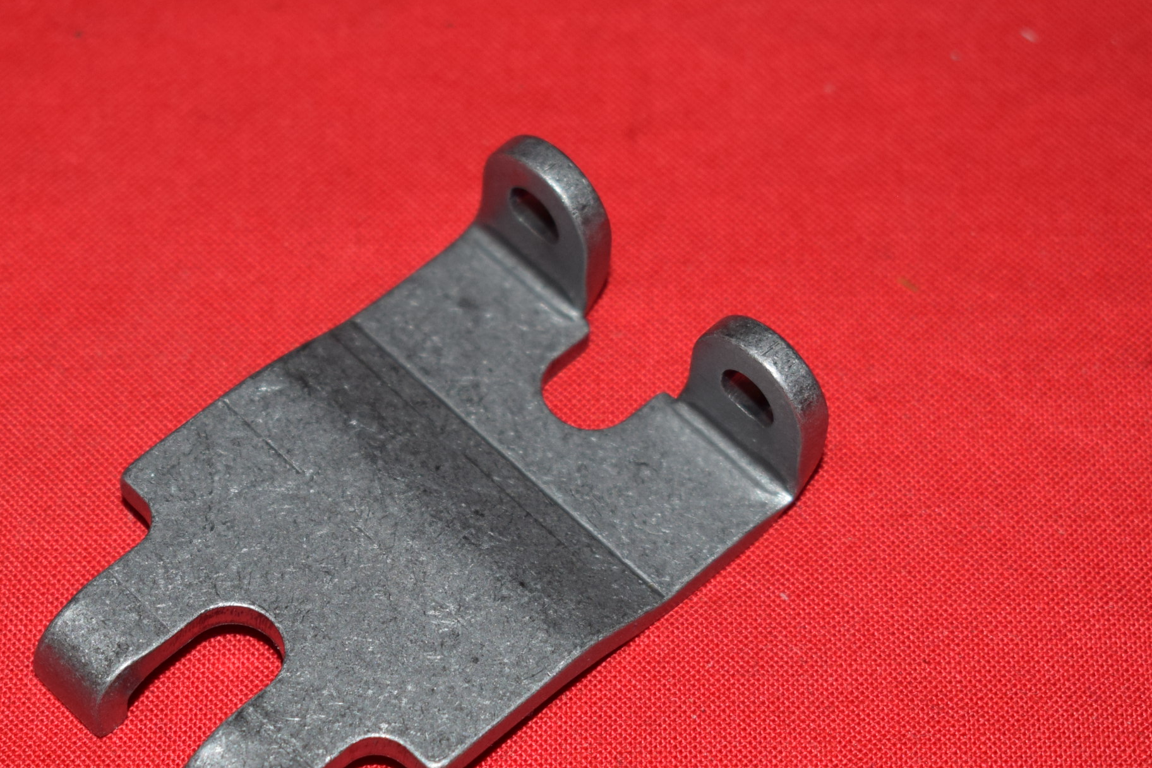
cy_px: 524
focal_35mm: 111
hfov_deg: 18.4
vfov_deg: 12.3
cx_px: 404
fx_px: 3546
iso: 400
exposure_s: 1/200
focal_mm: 45
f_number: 5.6
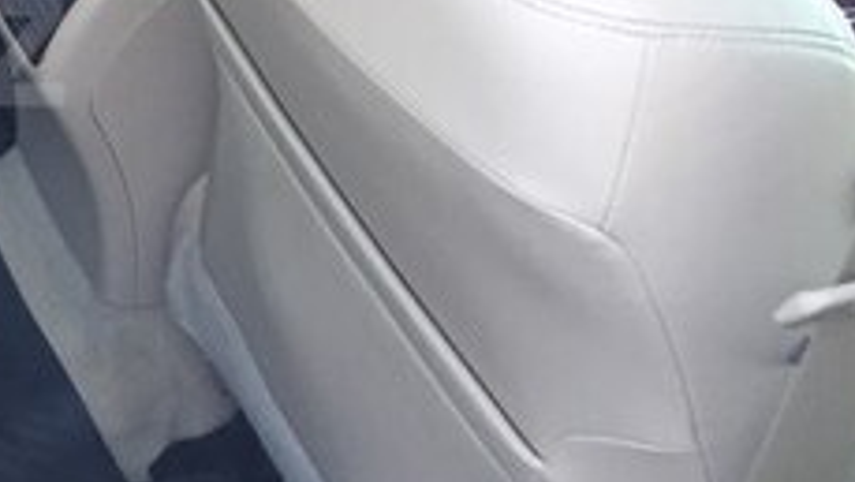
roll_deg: -8.9
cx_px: -317
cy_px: 50
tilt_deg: -38.2
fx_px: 2064
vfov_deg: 13.2
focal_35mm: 91
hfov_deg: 20.9
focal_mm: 4.15
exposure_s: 1/50
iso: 40
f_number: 2.2
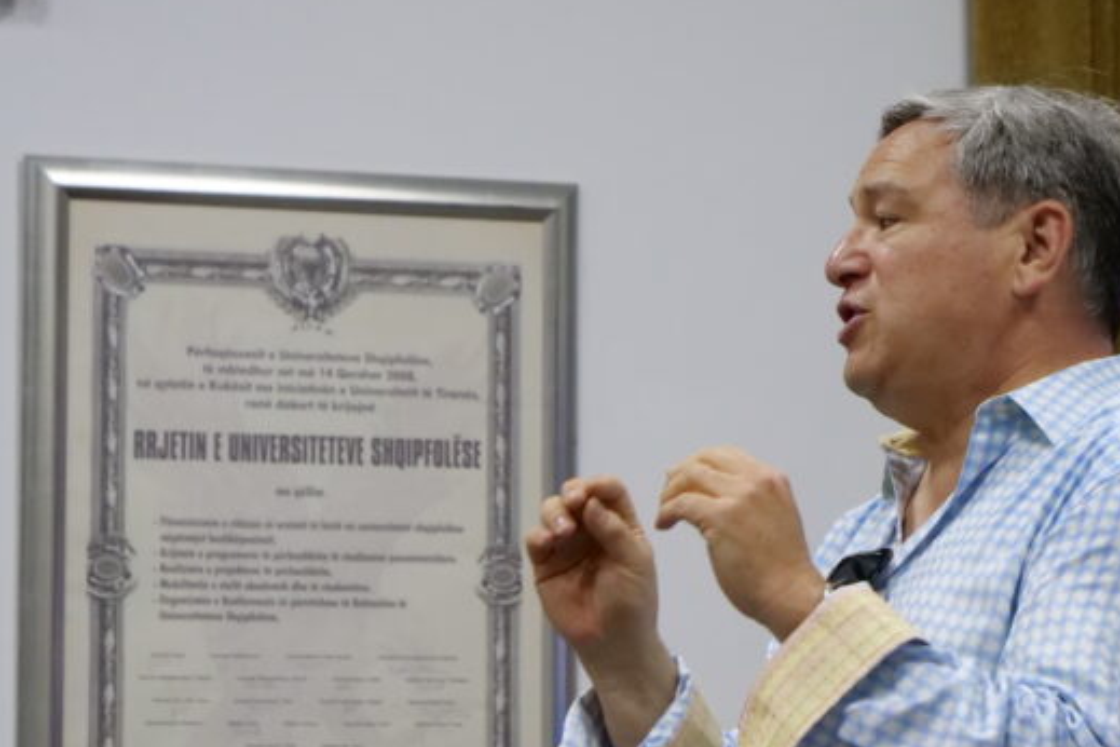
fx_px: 4853
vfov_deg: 8.8
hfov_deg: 13.1
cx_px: 859
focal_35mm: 156
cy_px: 421
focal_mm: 38
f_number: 3.9
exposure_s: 1/100
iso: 2500
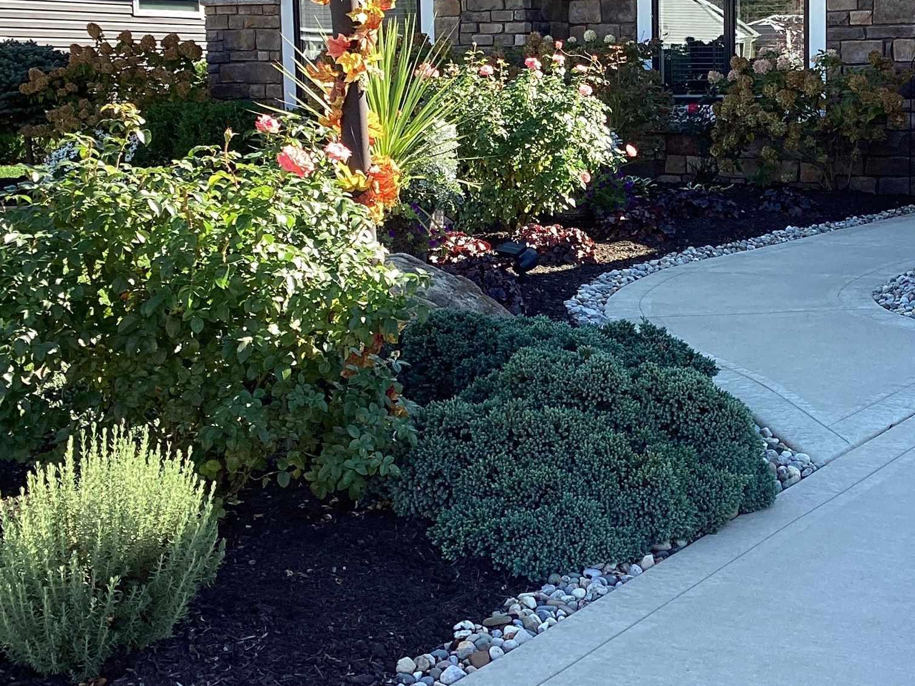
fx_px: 1665
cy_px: 256
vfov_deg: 23.2
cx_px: 678
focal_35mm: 63
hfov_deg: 30.3
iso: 25
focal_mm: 3.3
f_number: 2.4
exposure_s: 1/244
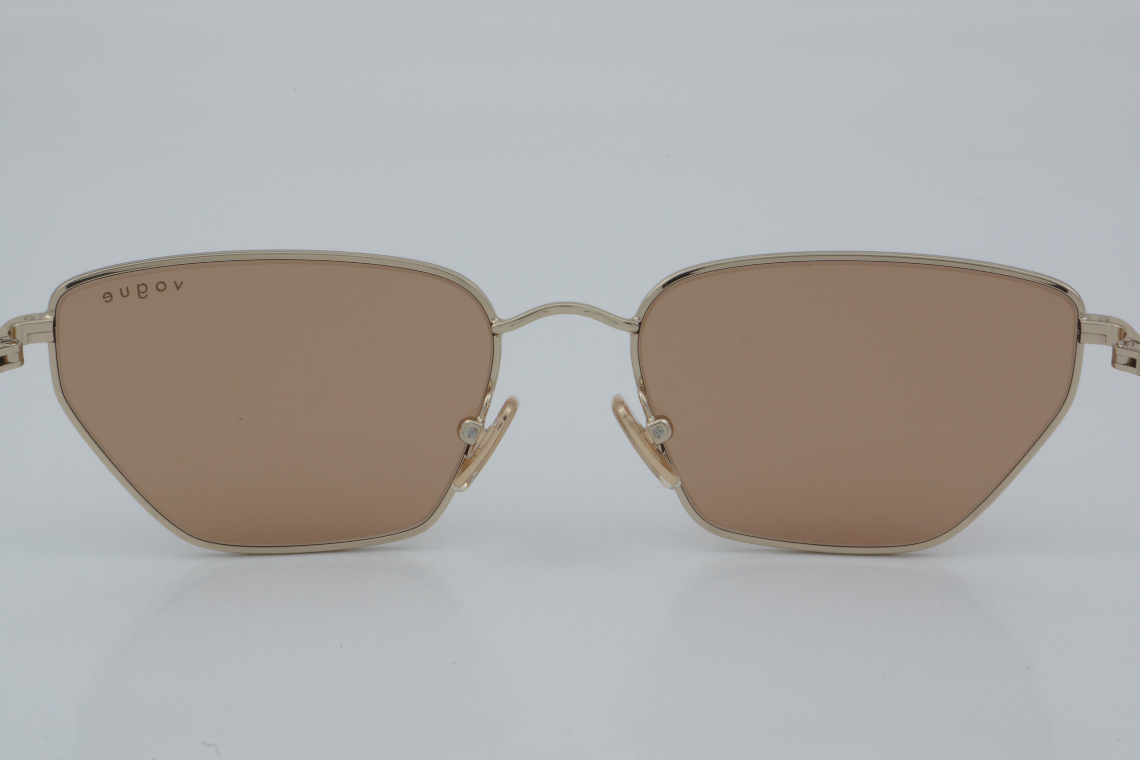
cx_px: 570
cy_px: 380
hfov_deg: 24.6
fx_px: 2612
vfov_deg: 16.6
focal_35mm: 82
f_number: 32
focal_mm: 55
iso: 100
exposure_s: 1/4
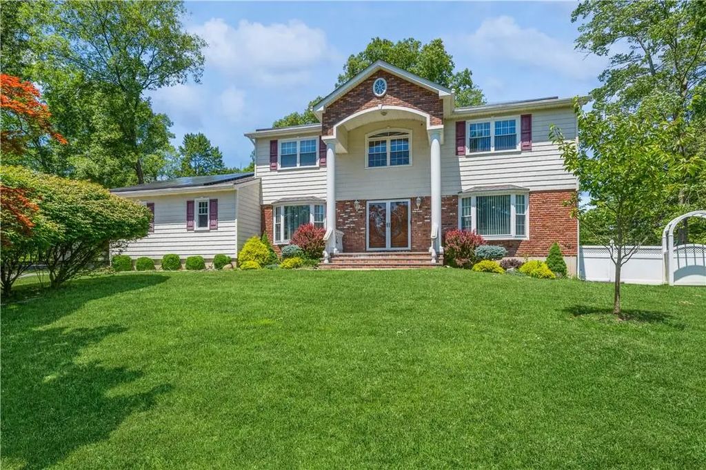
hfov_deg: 93.3
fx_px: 333
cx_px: 353
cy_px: 235
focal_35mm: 17
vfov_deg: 70.3
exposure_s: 1/200
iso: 200
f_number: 11
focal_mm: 17
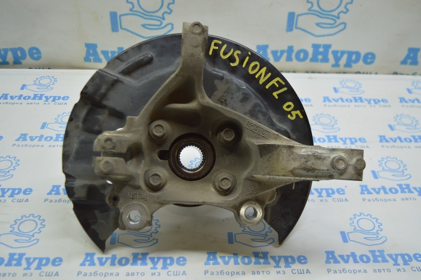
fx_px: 473
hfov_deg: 48.0
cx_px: 210
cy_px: 140
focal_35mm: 40
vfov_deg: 33.0
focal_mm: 27
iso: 400
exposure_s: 1/60
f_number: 4
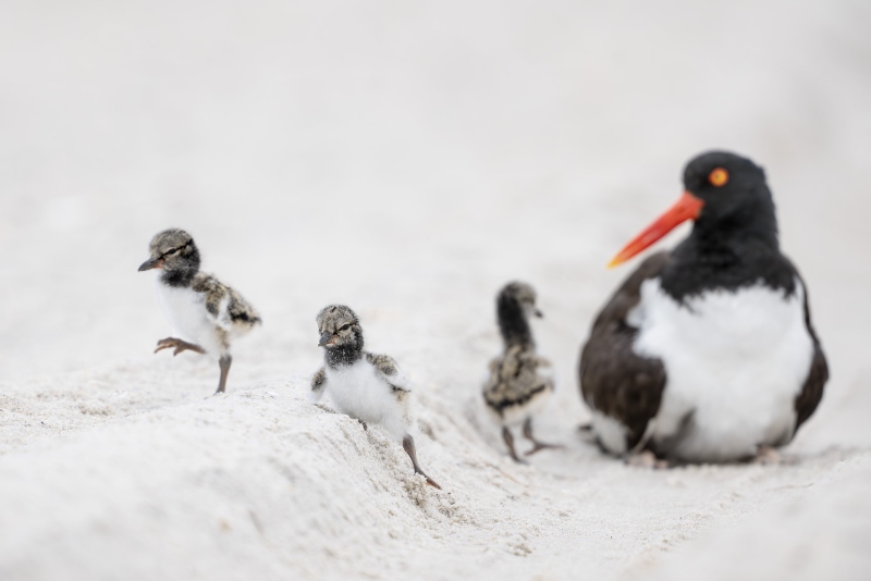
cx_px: 436
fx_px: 14521
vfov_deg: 2.3
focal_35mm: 600
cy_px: 290
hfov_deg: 3.4
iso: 1600
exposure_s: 1/800
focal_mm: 600
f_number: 5.6
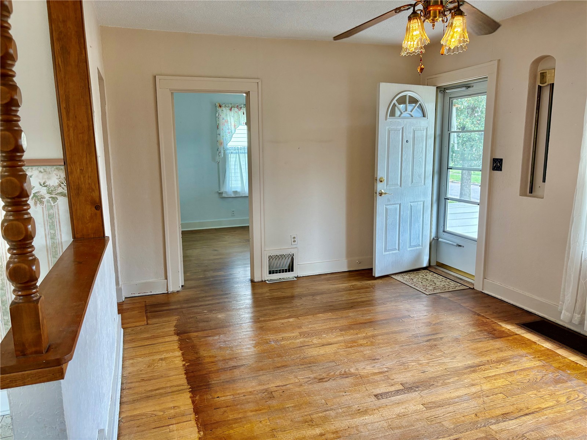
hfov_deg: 67.3
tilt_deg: -8.7
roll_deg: +1.0
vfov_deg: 53.1
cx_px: 294
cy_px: 220
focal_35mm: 26
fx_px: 441
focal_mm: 5.96
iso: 100
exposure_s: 1/232
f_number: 1.6
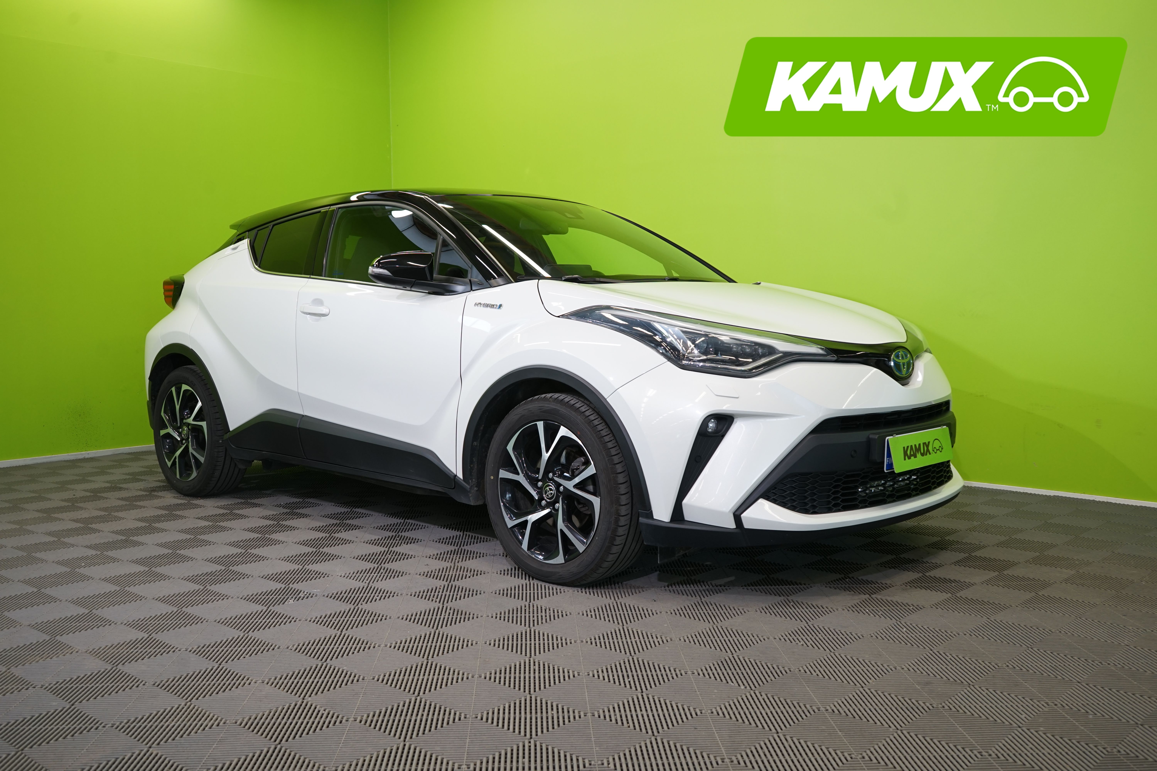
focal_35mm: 34
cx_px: 578
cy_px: 386
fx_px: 1093
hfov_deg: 55.8
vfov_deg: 38.9
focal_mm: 34
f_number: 6.3
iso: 500
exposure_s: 1/40
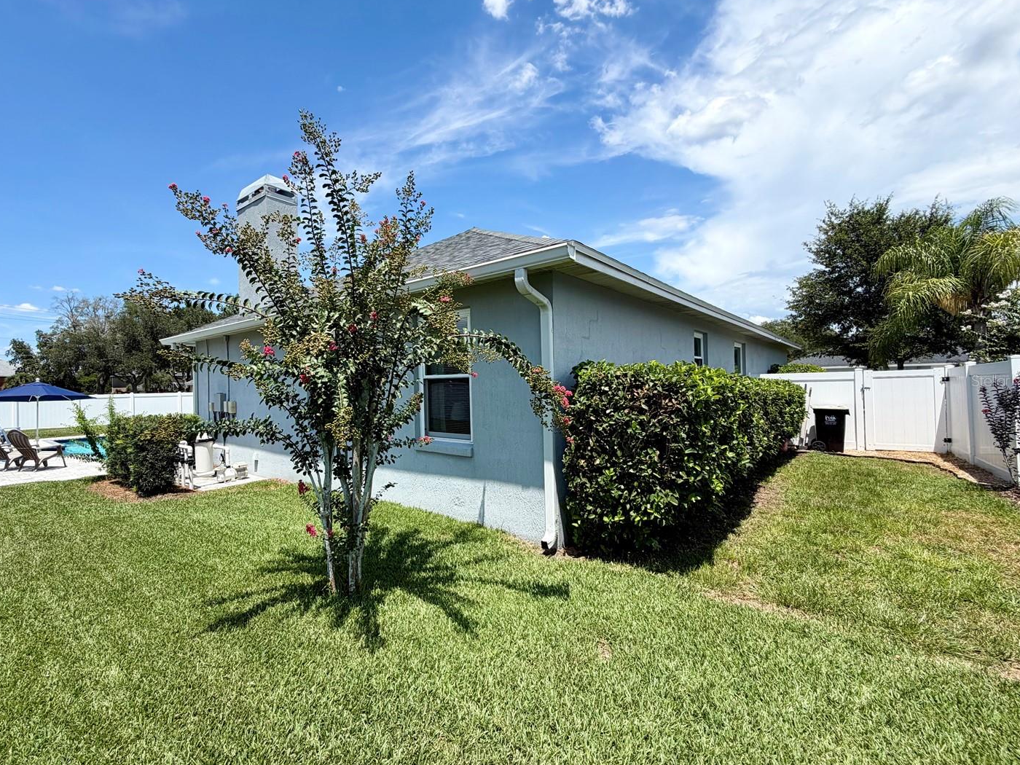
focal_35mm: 16
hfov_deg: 94.2
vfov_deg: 78.1
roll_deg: -1.0
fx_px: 471
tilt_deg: -0.7
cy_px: 380
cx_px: 458
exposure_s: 1/820
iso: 20
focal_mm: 2.22
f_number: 2.2
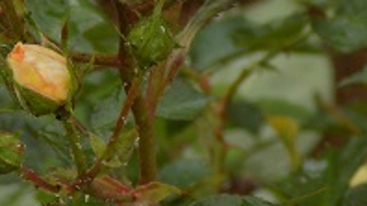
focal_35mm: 684
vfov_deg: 1.8
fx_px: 6651
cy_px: -78
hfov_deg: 3.2
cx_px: 120
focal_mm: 46
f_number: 5.7
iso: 80
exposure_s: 1/40
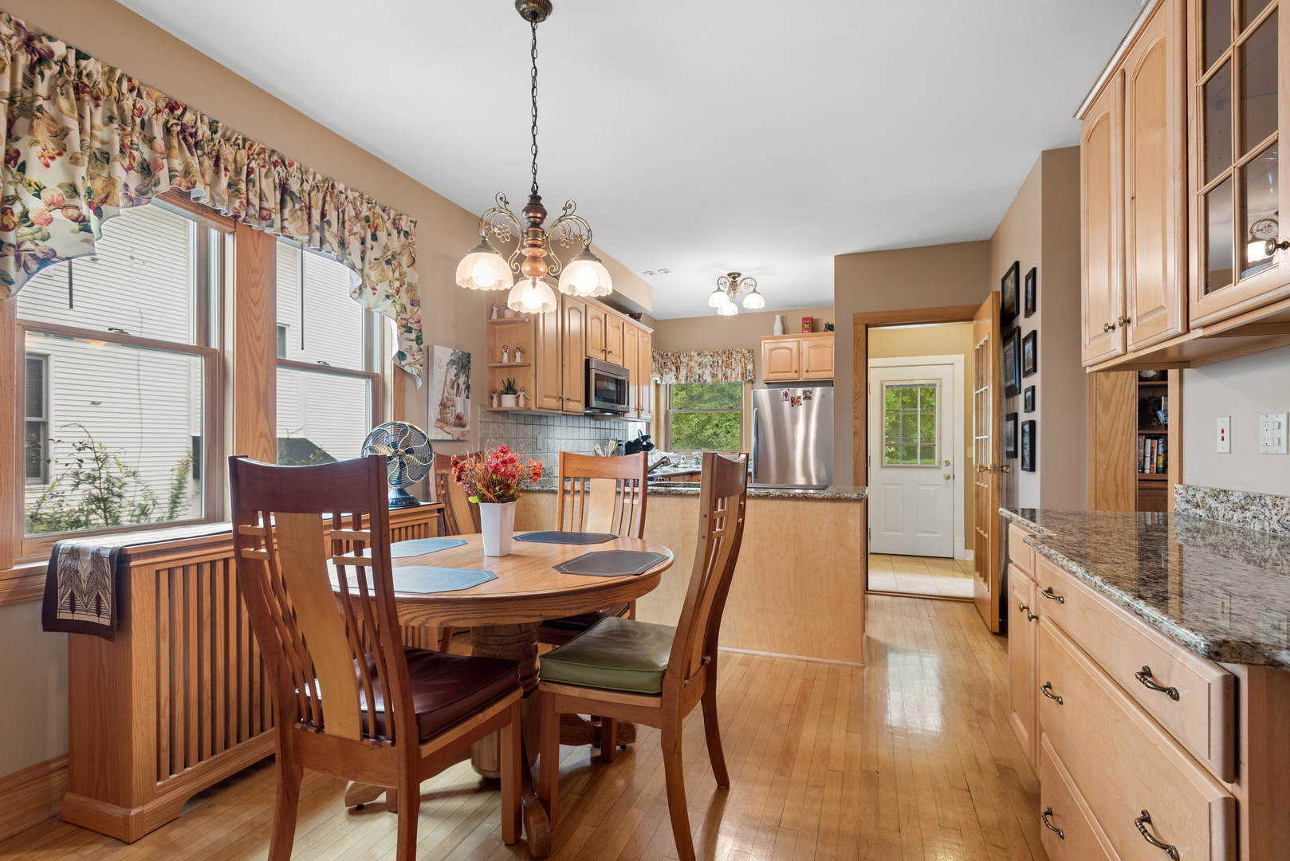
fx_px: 609
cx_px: 645
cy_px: 430
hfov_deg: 93.3
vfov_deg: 70.5
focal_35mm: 17
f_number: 8
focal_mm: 17
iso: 400
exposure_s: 1/13
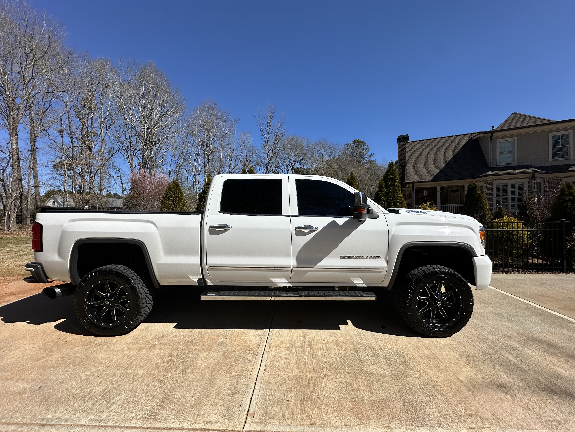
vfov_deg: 85.7
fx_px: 233
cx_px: 288
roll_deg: +0.2
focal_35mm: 14
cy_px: 216
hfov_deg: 102.1
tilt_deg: +0.3
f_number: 2.2
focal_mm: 2.22
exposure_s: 1/3125
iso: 50
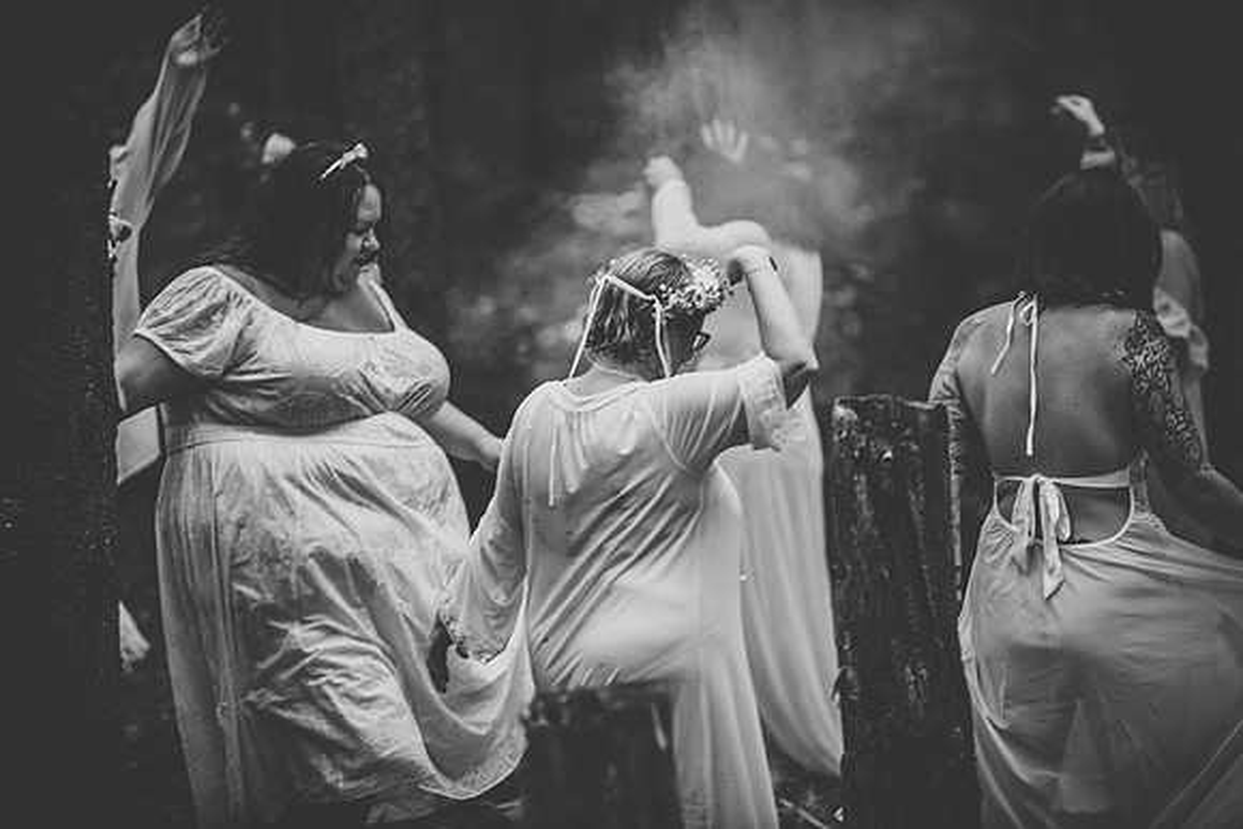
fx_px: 6043
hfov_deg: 11.7
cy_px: 414
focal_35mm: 175
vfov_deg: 7.9
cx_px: 622
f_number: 2.8
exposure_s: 1/160
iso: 1000
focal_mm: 175
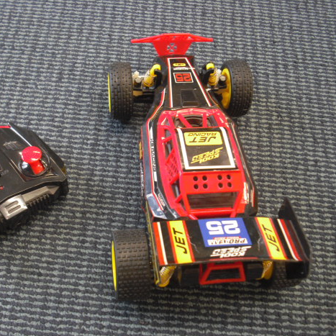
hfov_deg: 36.6
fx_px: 505
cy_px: 168
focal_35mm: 46
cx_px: 130
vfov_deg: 36.8
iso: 200
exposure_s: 1/40
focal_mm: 6.2
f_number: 2.8
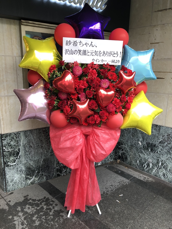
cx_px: 86
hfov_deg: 49.7
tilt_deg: -11.7
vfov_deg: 63.4
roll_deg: -0.5
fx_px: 186
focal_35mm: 28
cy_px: 114
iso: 25
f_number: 1.8
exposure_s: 1/33
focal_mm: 3.99
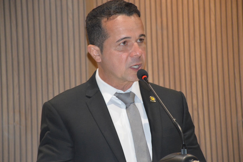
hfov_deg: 9.8
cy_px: 81
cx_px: 122
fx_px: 1416
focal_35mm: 210
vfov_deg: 6.5
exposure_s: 1/60
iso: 3200
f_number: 5.6
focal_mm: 140
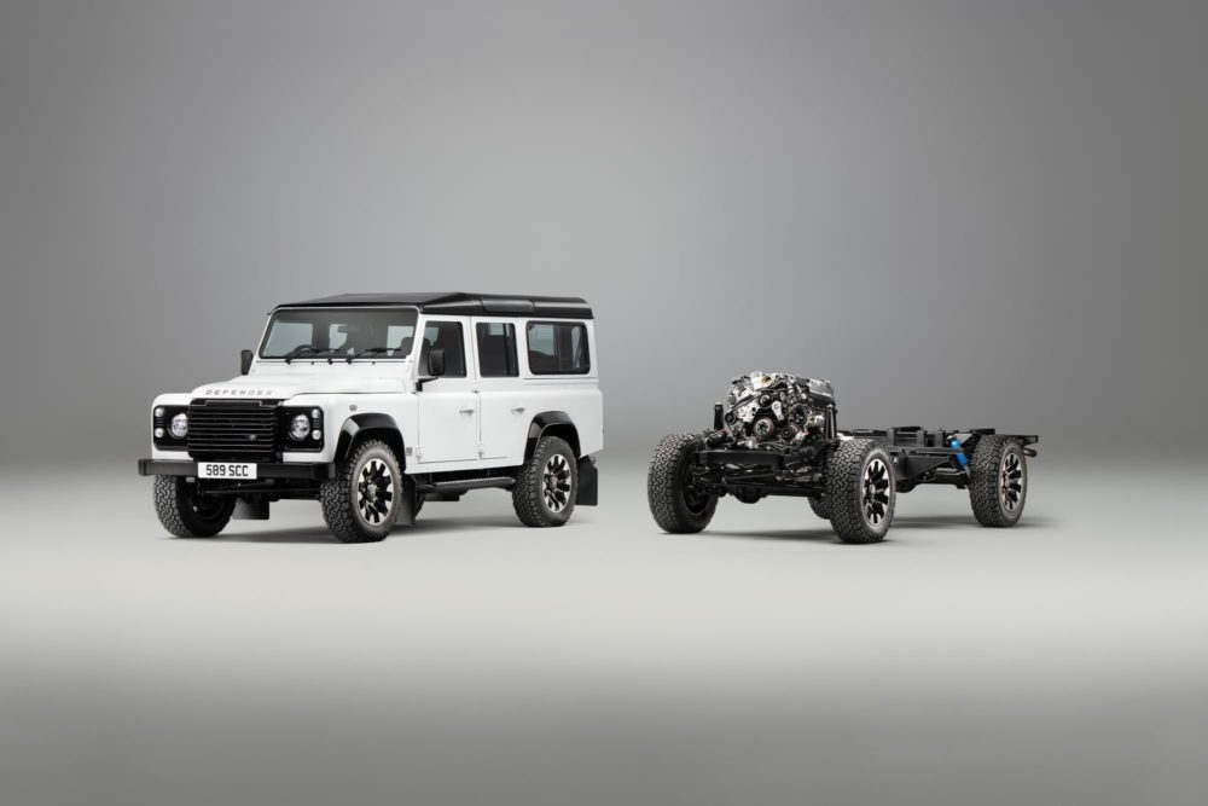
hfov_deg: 23.1
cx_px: 604
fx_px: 2953
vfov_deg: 15.5
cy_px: 403
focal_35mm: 88
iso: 100
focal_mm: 88
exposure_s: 1.3
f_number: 11
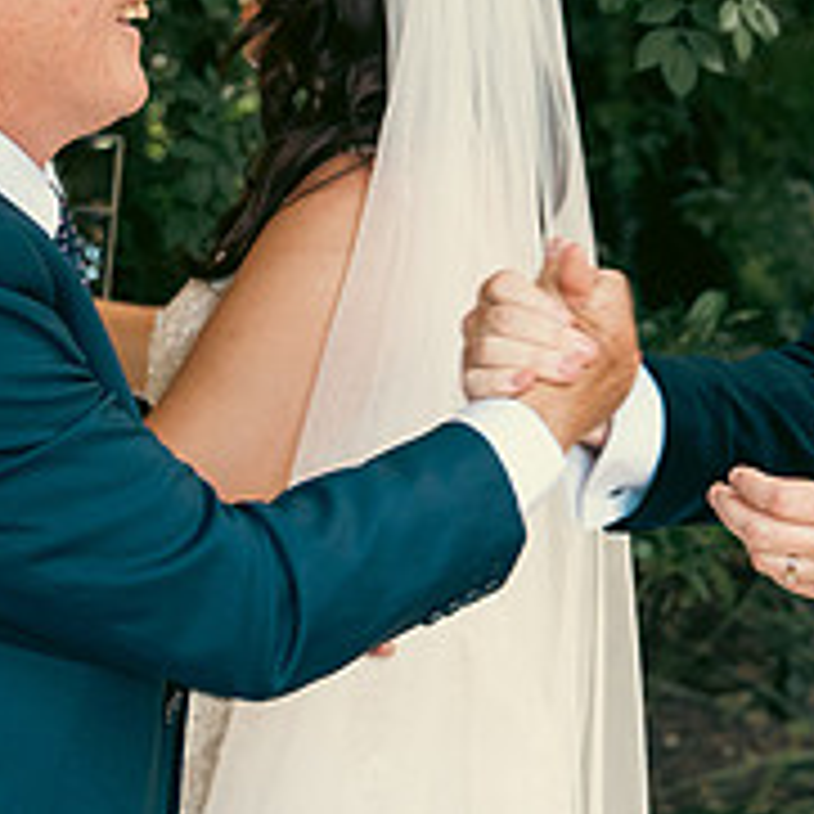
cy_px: 452
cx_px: 495
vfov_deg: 11.3
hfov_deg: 11.3
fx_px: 4124
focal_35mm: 155
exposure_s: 1/200
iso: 800
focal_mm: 38
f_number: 3.5
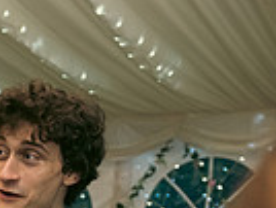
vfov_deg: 12.8
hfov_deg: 16.5
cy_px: 343
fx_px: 863
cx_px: -138
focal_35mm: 108
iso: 800
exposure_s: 1/160
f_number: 3.5
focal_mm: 26
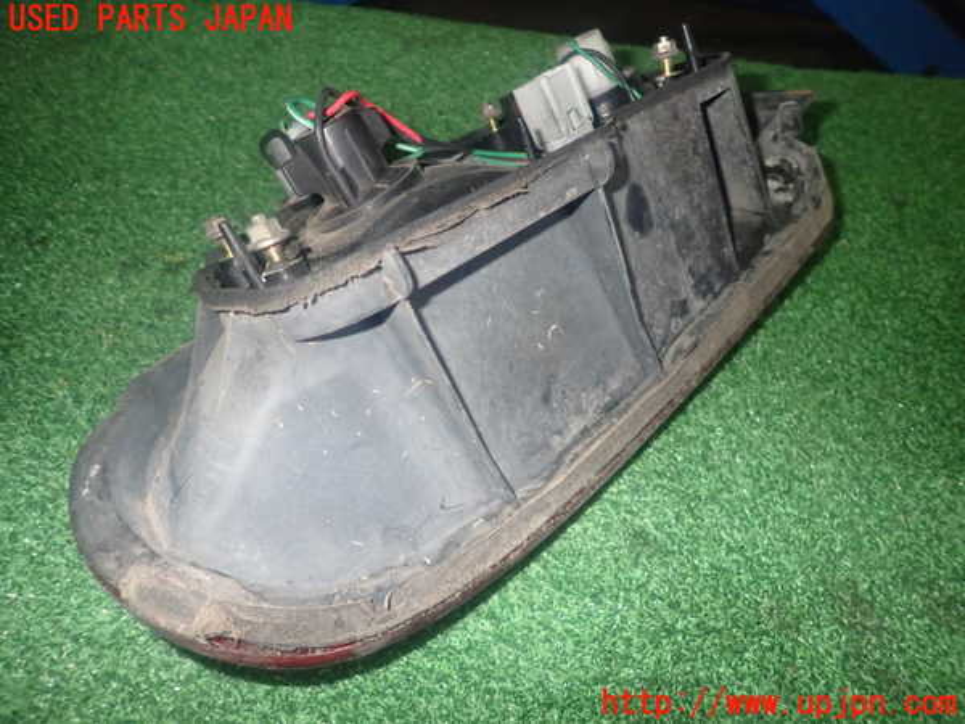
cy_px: 362
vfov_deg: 54.9
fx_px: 697
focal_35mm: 25
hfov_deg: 69.4
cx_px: 482
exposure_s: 1/30
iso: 640
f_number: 5.6
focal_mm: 4.5
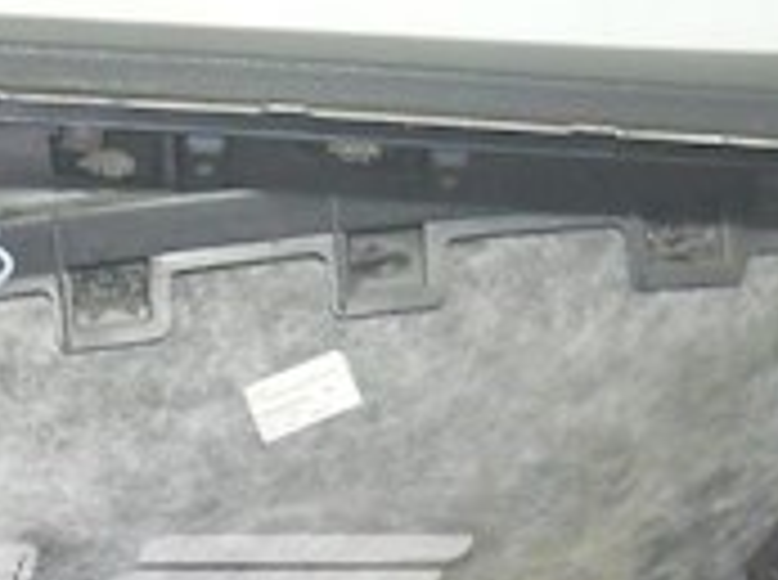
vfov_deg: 9.6
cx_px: 27
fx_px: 3409
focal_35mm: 152
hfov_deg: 12.9
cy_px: 670
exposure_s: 1/30
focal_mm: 6.72
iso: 320
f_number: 3.1
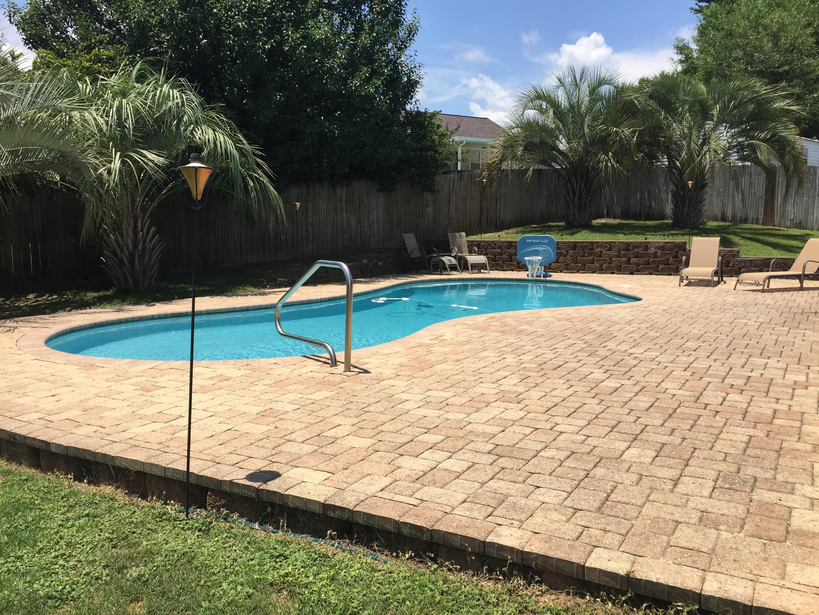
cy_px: 308
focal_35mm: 29
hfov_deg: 61.7
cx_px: 410
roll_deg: -1.4
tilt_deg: -6.7
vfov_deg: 48.2
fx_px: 686
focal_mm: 4.15
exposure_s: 1/2083
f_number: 2.2
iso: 32
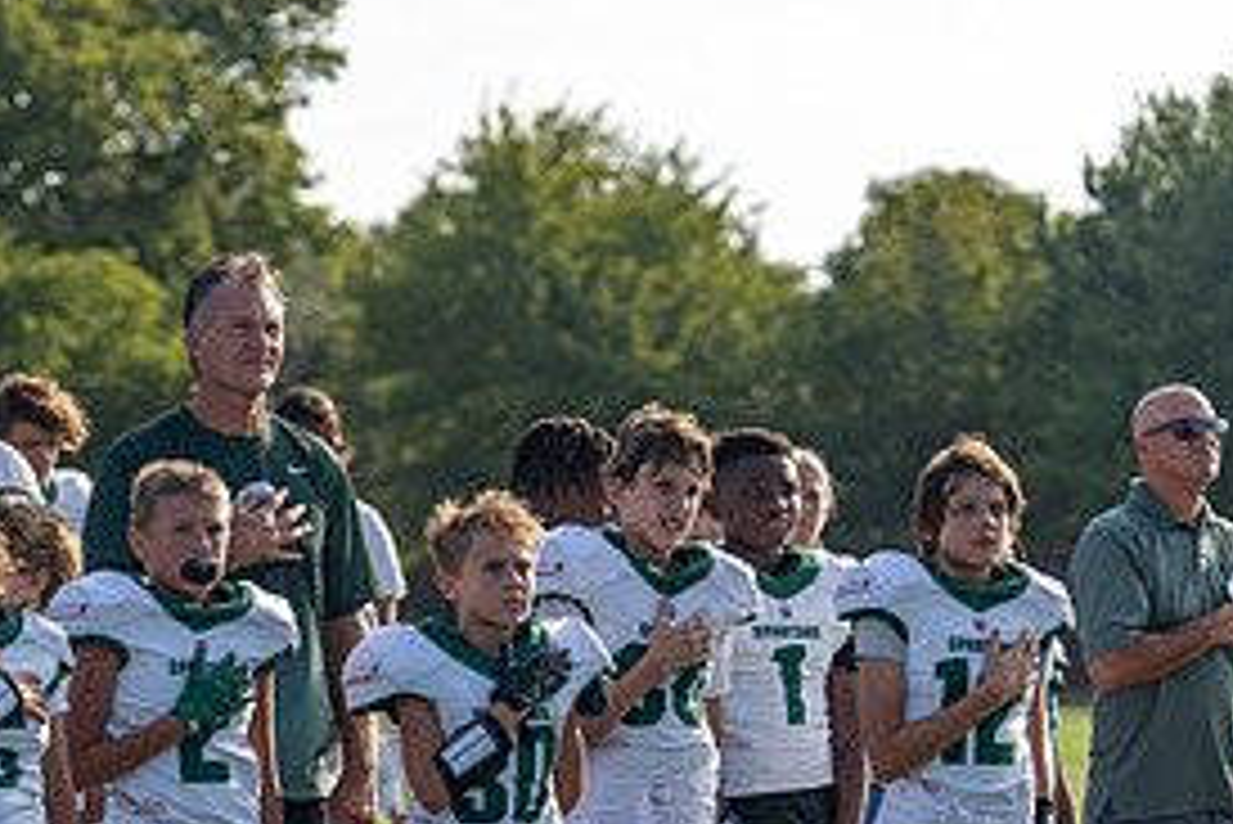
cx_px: 76
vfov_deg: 6.7
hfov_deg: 10.0
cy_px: 799
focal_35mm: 205
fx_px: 7025
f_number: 3.5
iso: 100
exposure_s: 1/1250
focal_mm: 97
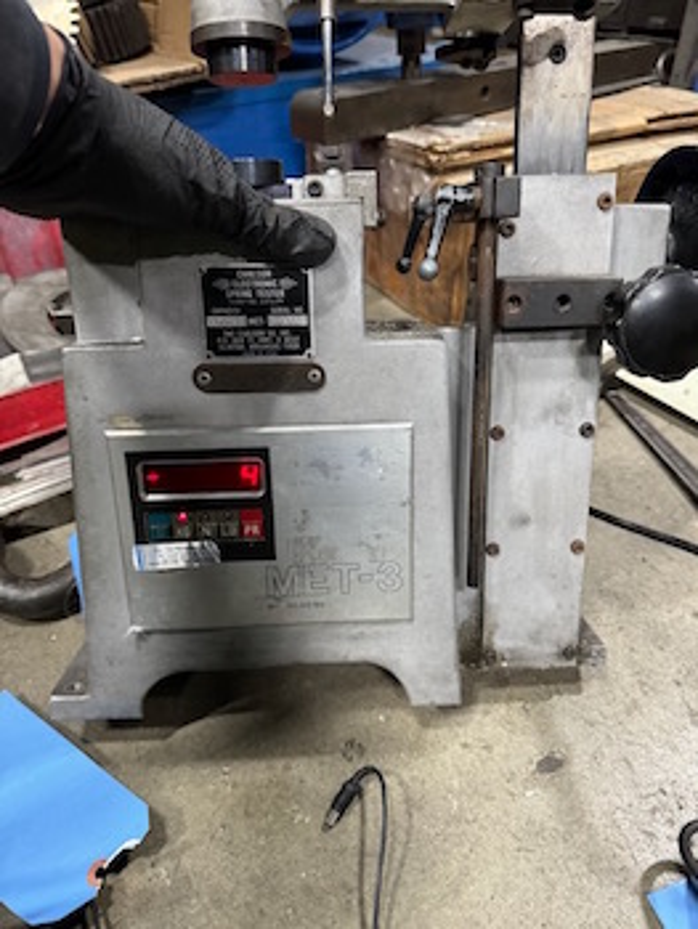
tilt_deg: -35.9
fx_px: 644
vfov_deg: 71.6
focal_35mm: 24
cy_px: 464
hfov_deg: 56.9
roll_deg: +2.4
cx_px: 349
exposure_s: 1/60
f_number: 1.78
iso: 640
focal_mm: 6.86
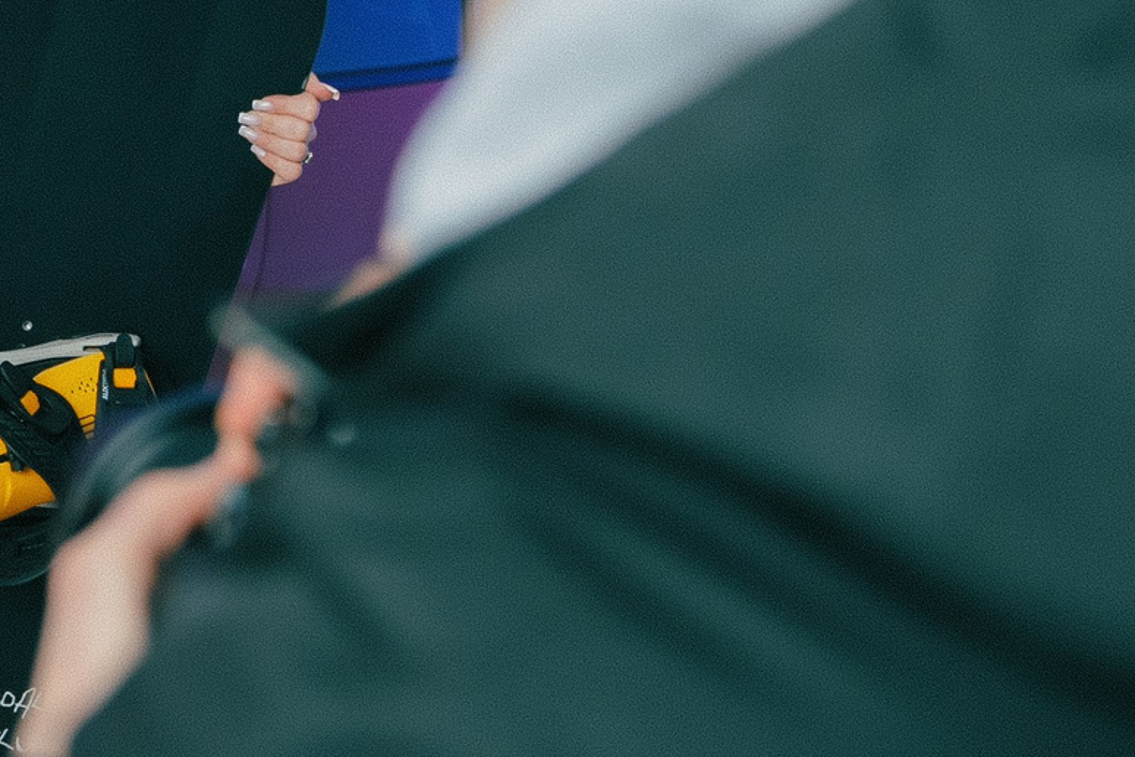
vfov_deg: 10.6
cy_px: 99
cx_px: -254
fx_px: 4067
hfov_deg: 15.3
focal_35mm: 129
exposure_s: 1/125
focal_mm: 39
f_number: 2.8
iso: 400
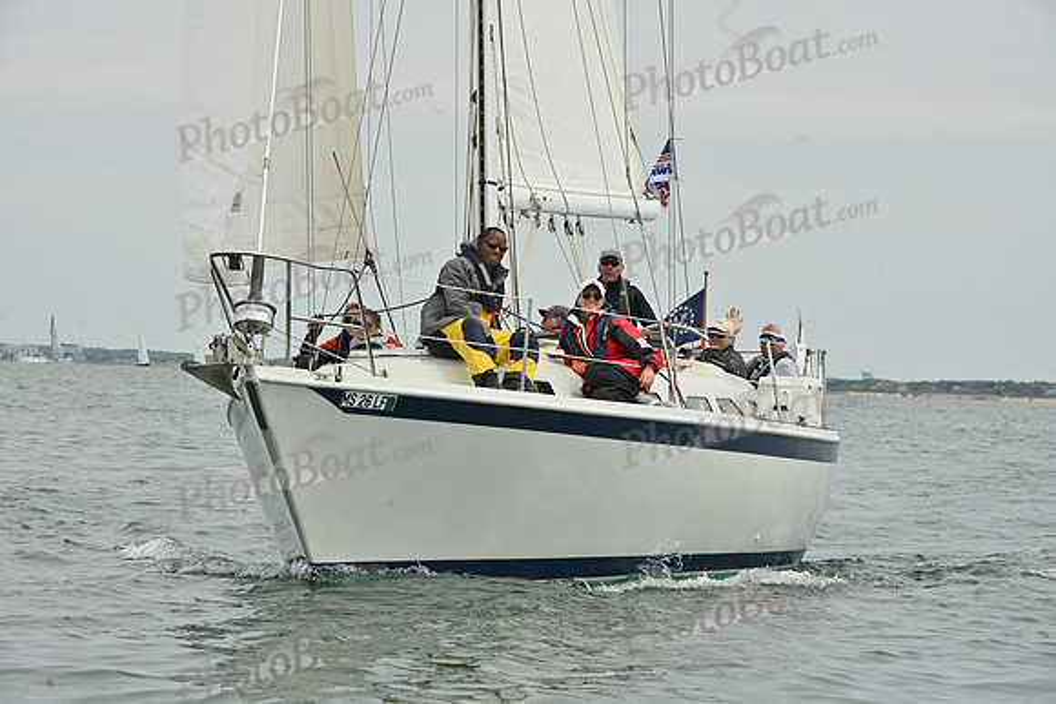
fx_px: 4694
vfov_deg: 8.6
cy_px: 352
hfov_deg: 12.8
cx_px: 528
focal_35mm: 160
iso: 320
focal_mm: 160
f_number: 13
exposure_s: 1/800
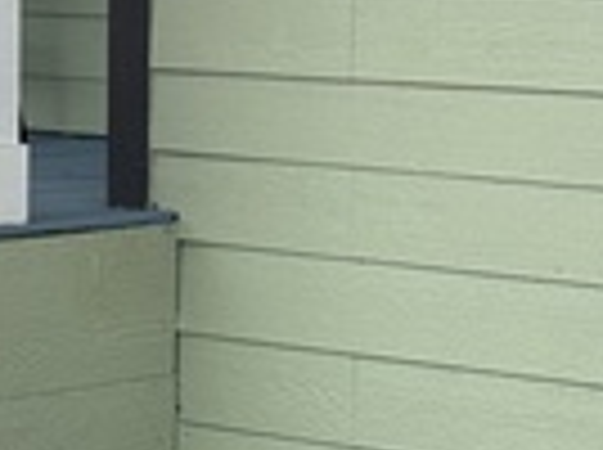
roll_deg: -0.6
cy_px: -382
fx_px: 3999
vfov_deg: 6.3
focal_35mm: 230
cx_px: 122
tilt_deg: +3.2
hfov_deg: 8.6
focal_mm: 6.76
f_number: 1.78
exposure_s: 1/888
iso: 64
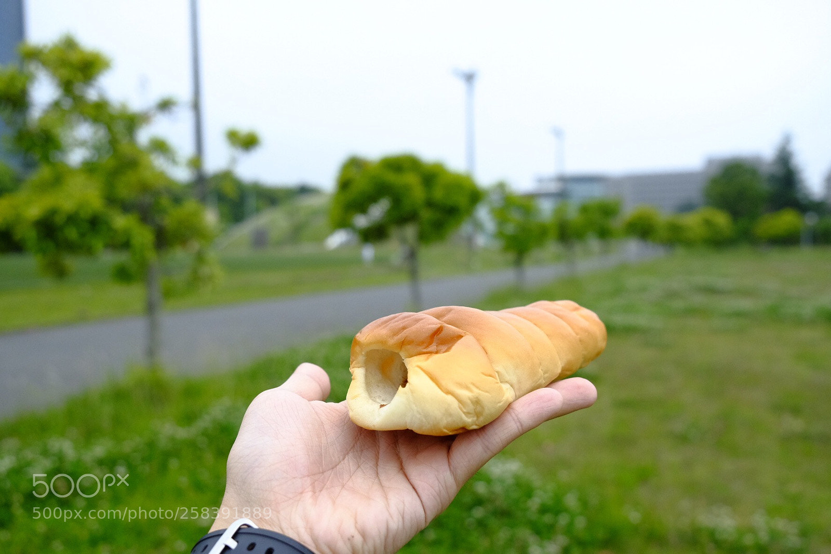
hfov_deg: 63.7
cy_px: 277
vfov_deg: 45.0
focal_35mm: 29
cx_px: 416
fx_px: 669
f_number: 3.6
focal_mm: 19.6
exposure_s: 1/1000
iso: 2000
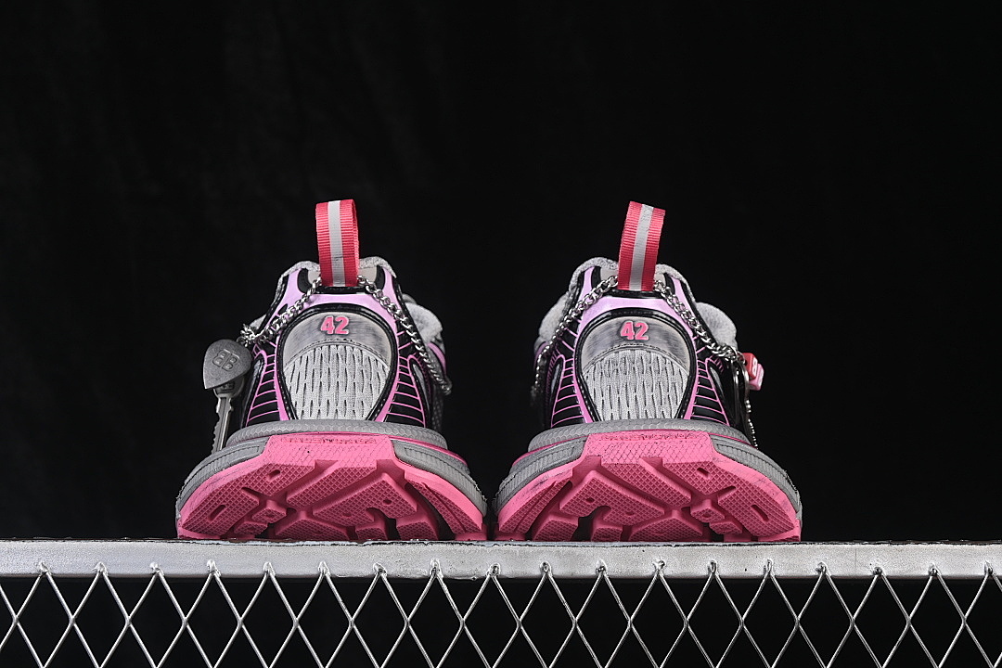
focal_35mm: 75
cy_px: 334
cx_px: 501
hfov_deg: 27.0
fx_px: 2087
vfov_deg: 18.2
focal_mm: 50
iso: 160
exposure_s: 1/80
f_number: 7.1
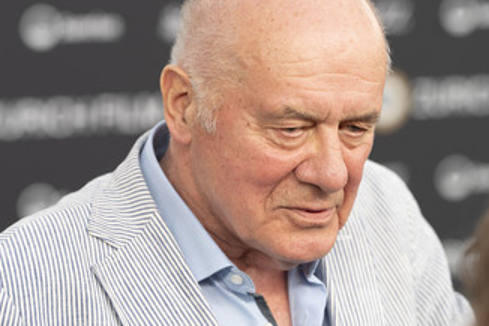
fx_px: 2851
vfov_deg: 6.5
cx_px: 197
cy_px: 152
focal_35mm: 210
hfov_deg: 9.8
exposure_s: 1/200
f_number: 4.5
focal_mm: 152
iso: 400
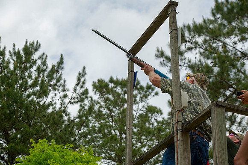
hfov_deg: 19.5
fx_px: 723
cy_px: 82
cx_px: 124
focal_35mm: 105
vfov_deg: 13.0
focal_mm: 105
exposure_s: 1/500
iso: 200
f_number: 7.1
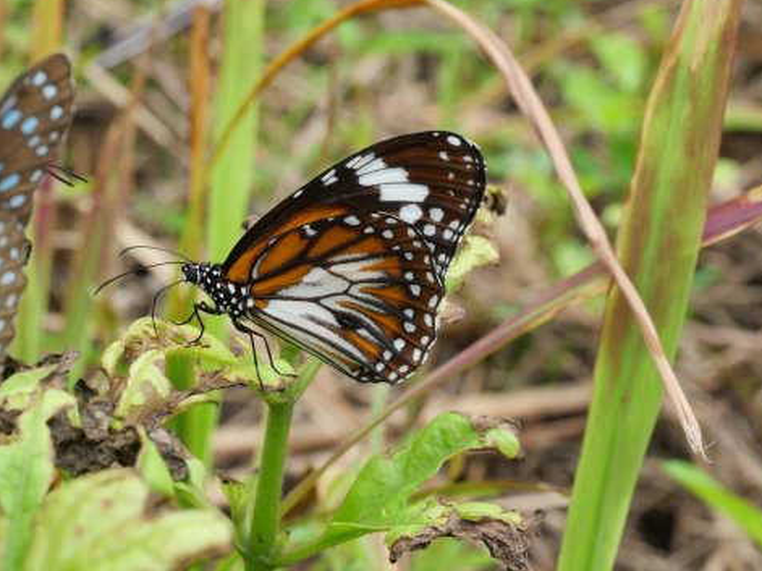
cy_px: 231
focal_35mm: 104
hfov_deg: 18.9
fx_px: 2289
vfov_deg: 14.2
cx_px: 311
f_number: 10
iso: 400
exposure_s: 1/100
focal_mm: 40
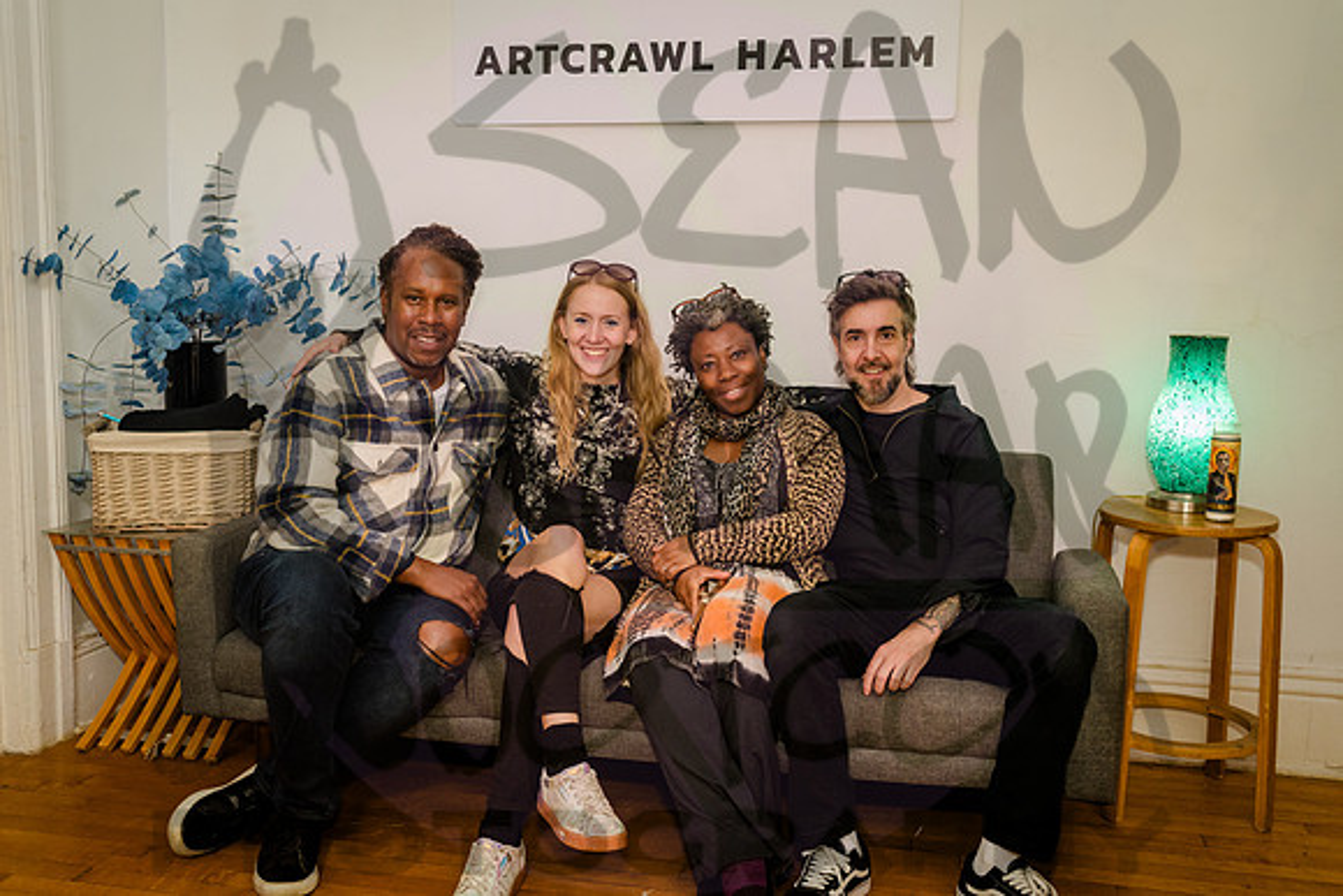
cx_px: 672
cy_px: 448
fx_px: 1306
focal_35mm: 35
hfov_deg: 54.4
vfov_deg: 37.9
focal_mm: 35
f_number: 4
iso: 2000
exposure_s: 1/200
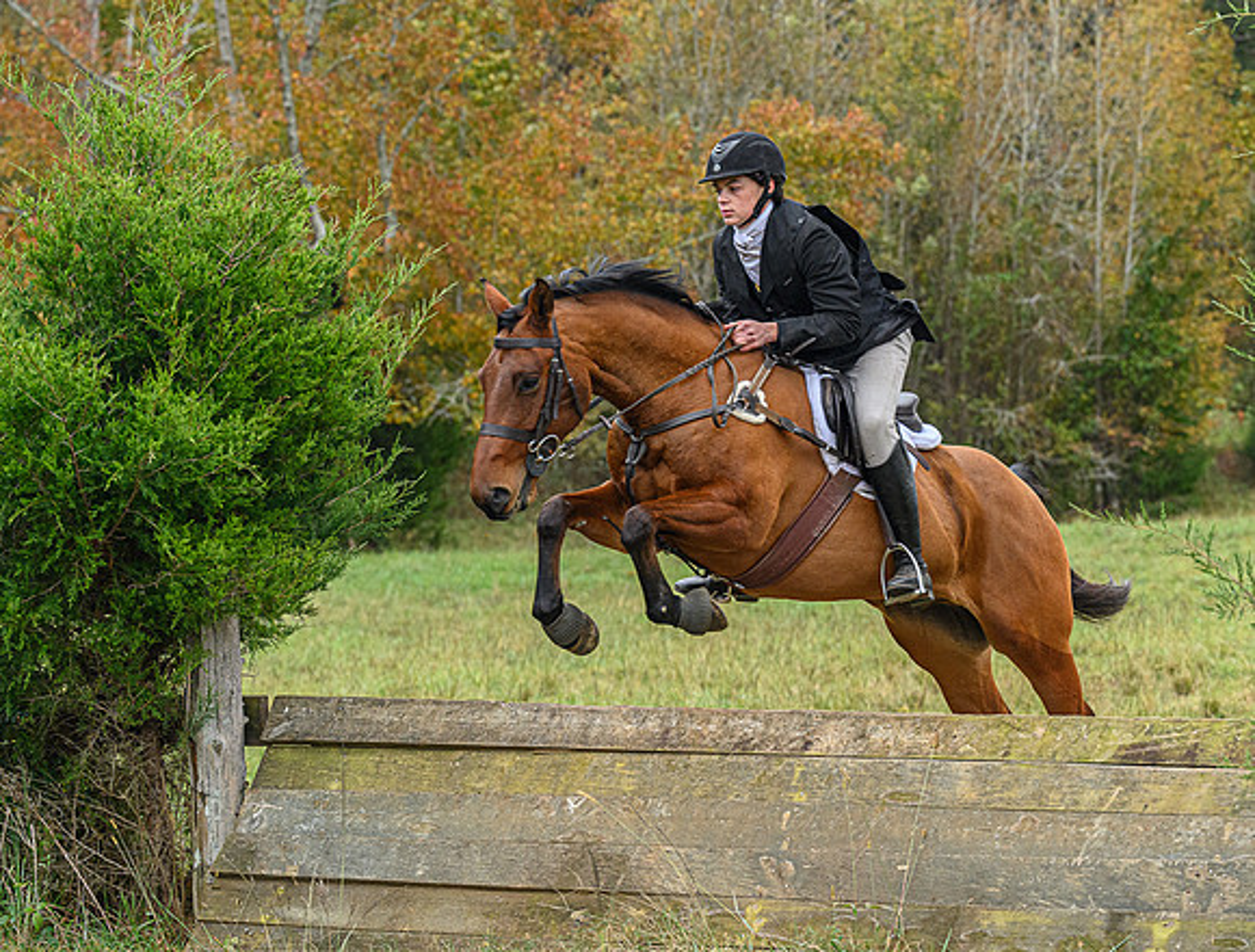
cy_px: 411
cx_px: 757
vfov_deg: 11.9
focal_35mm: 125
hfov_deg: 15.6
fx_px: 4566
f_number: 3.5
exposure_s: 1/800
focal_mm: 82
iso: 1000
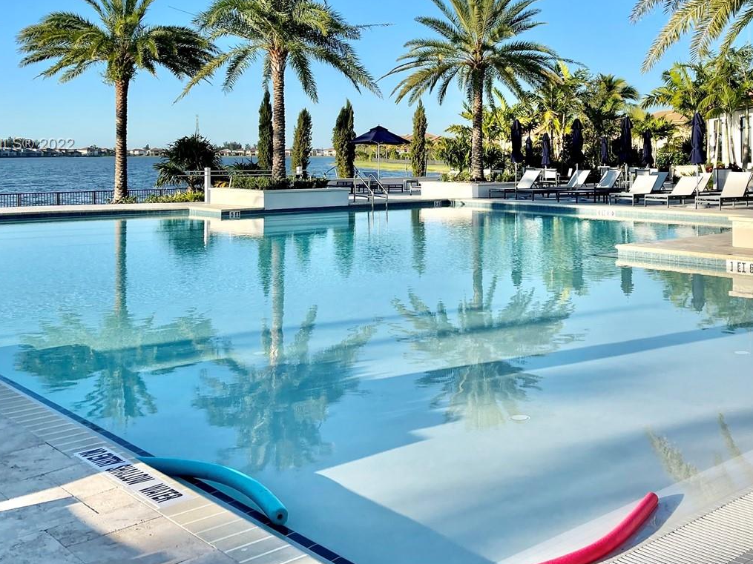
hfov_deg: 45.7
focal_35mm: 41
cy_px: 145
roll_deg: +1.4
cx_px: 430
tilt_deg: +0.1
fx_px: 892
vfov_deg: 34.4
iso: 32
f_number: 1.6
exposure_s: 1/3086
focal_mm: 5.1
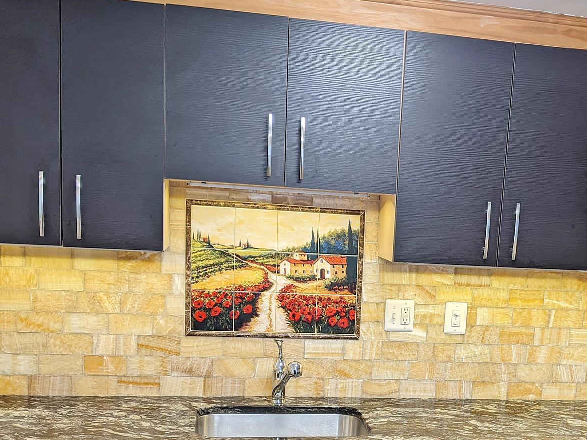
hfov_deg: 39.7
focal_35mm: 47
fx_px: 797
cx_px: 416
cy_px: 341
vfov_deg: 30.2
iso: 57
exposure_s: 1/24
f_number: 1.8
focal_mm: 4.44
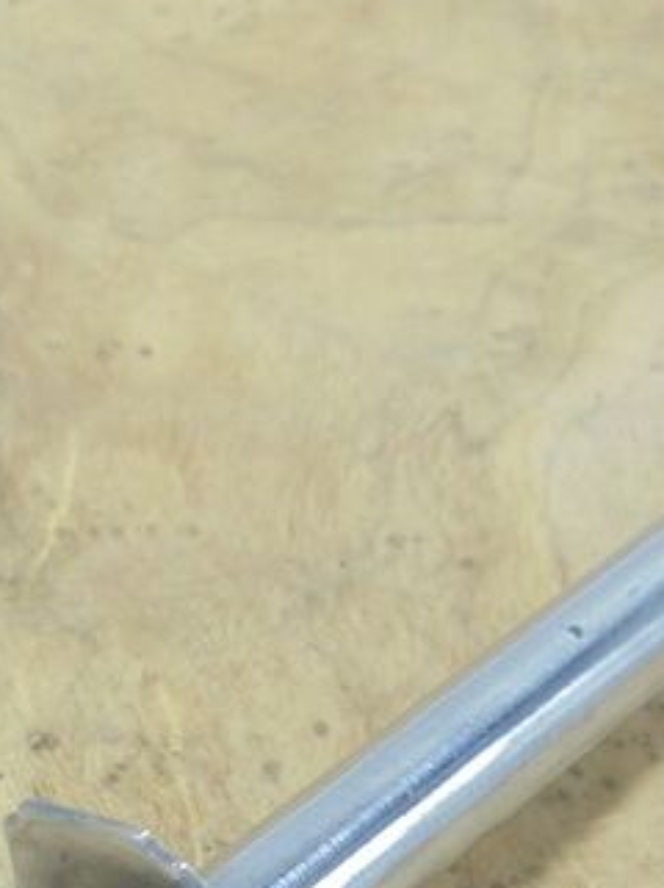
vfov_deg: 25.0
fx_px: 1871
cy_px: 957
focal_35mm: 73
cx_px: 300
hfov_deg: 20.1
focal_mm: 4.6
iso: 100
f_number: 3.5
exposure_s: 1/50
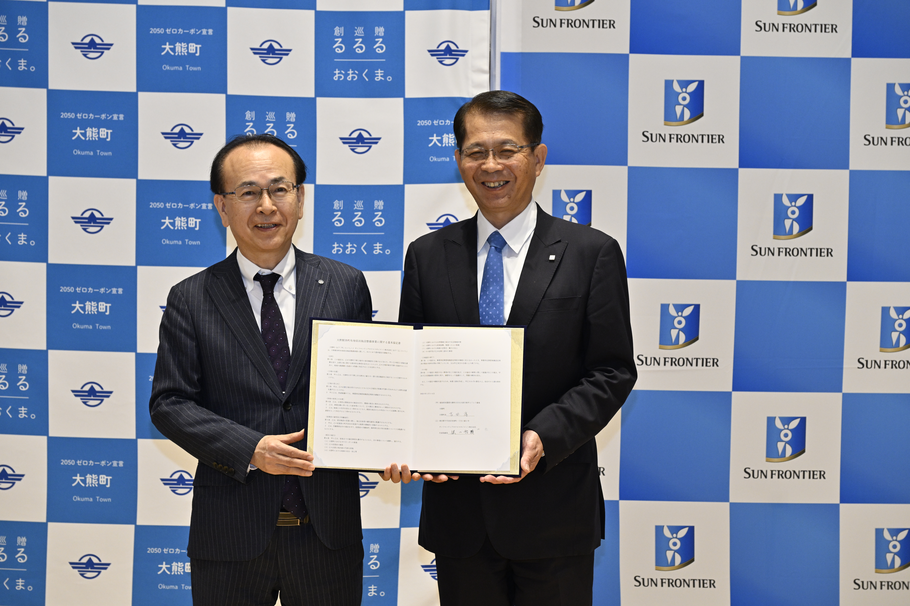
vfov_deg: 15.4
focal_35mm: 89
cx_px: 455
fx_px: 2250
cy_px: 303
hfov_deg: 22.9
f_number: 5.6
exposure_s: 1/200
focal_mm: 89
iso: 1400
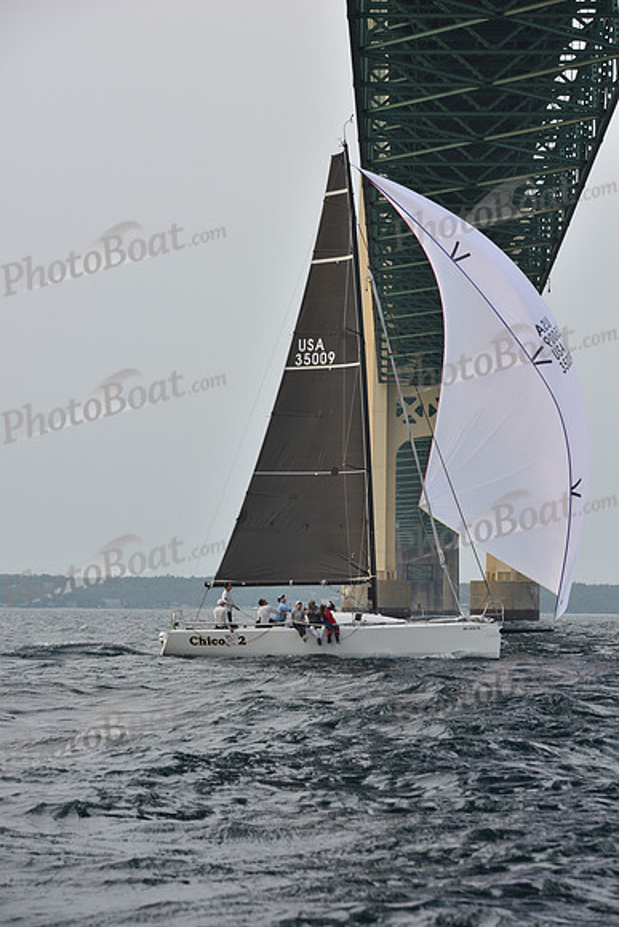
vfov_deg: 18.6
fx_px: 2835
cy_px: 464
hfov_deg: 12.5
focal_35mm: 110
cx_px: 310
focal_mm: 110
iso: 250
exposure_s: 1/1000
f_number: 6.3
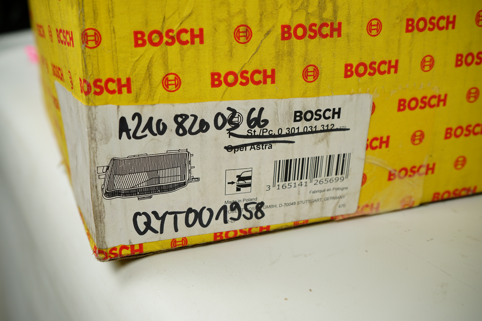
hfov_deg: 48.5
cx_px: 241
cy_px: 160
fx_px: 536
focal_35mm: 40
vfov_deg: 33.4
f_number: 7.1
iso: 200
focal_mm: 40
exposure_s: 1/200
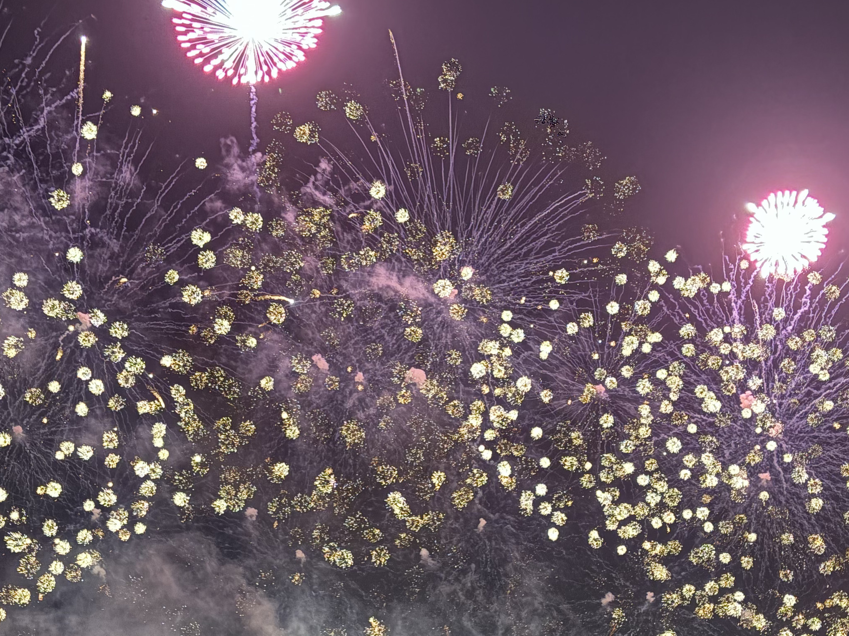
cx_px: 427
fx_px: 1251
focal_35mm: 51
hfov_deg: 37.5
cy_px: 456
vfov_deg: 28.2
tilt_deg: +16.4
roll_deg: +1.1
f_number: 1.6
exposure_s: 1/17
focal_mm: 5.96
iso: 640
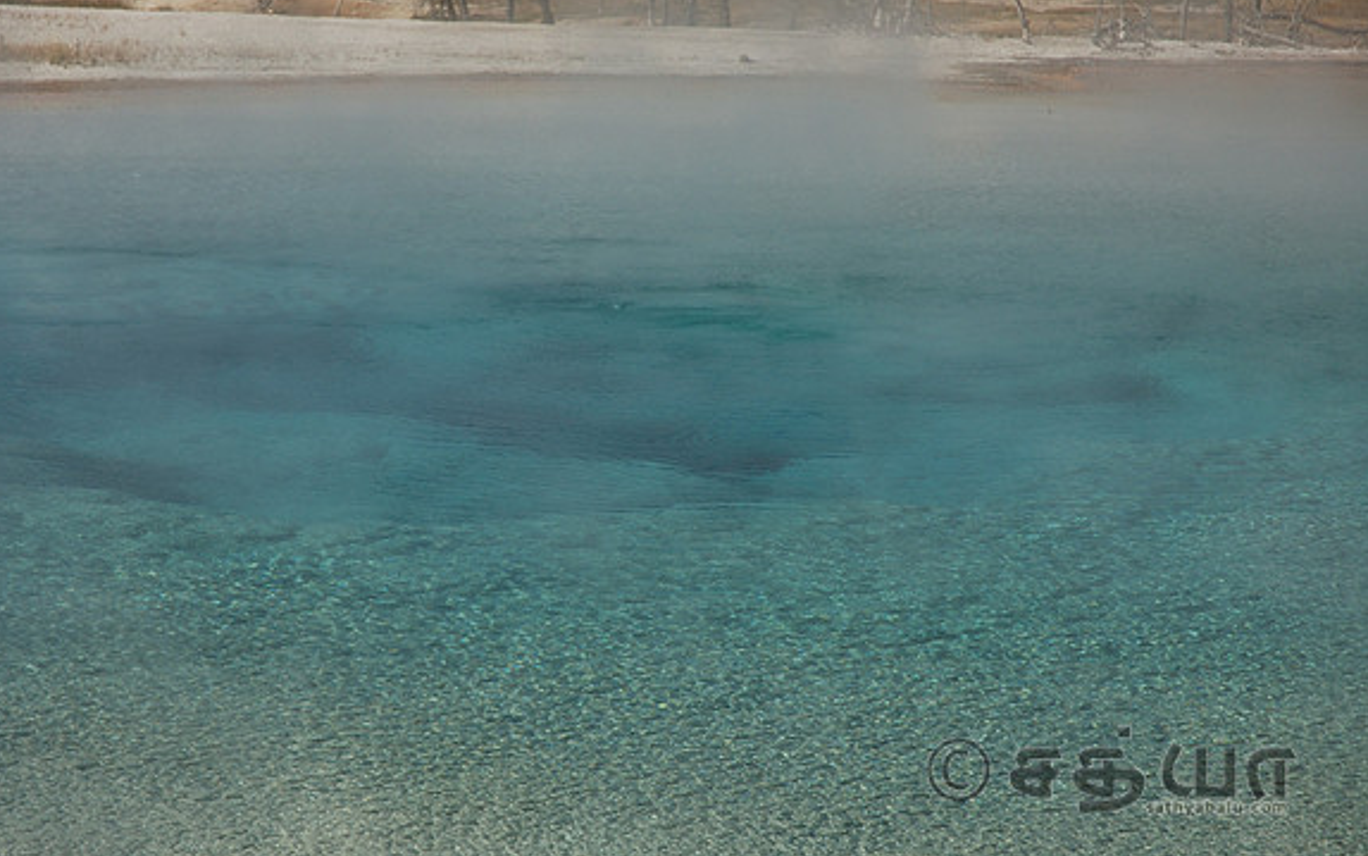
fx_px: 4027
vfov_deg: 12.1
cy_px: 441
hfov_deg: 19.3
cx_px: 679
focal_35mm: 108
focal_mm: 70
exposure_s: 1/250
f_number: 8
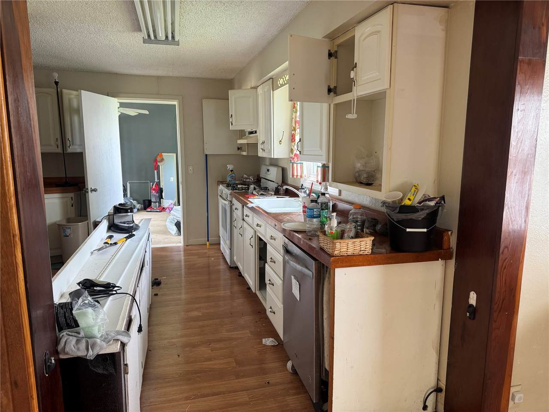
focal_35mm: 24
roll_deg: -0.3
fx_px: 381
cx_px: 274
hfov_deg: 71.6
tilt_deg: -10.2
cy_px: 206
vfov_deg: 56.8
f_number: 1.78
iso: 250
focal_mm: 6.76
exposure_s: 1/60
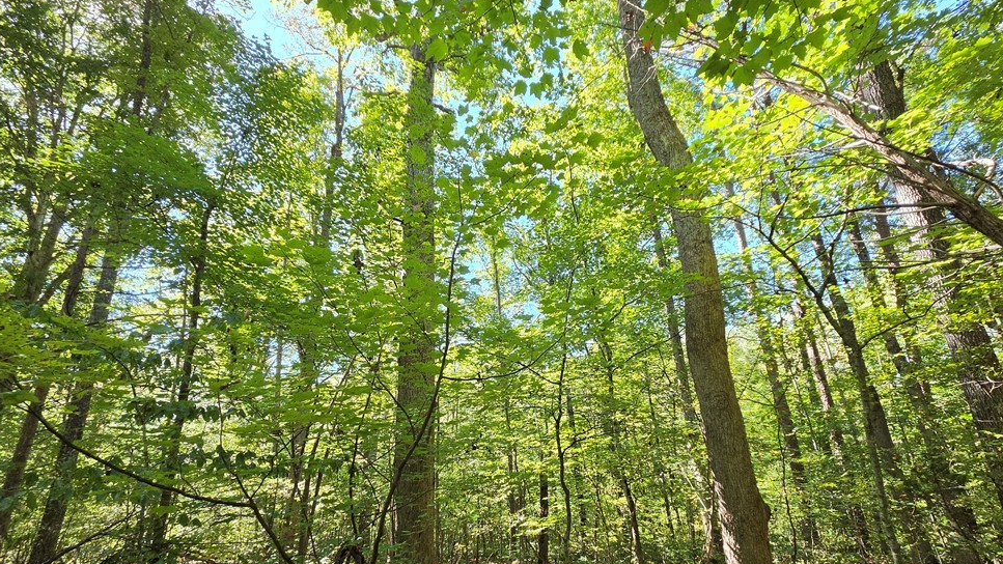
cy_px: 327
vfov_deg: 70.1
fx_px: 399
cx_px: 524
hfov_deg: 102.9
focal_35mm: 15
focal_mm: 2.2
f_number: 2.2
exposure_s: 1/719
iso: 250
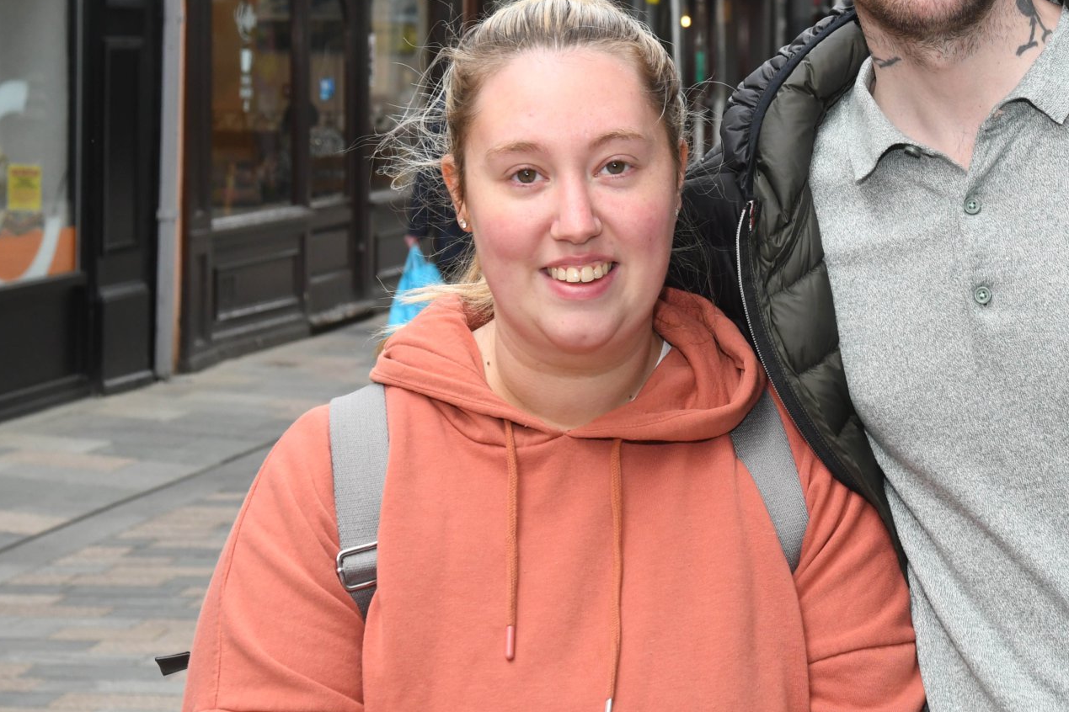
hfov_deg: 22.0
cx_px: 787
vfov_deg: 14.8
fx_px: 2732
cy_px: 149
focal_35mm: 92
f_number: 5.6
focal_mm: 38
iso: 800
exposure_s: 1/640
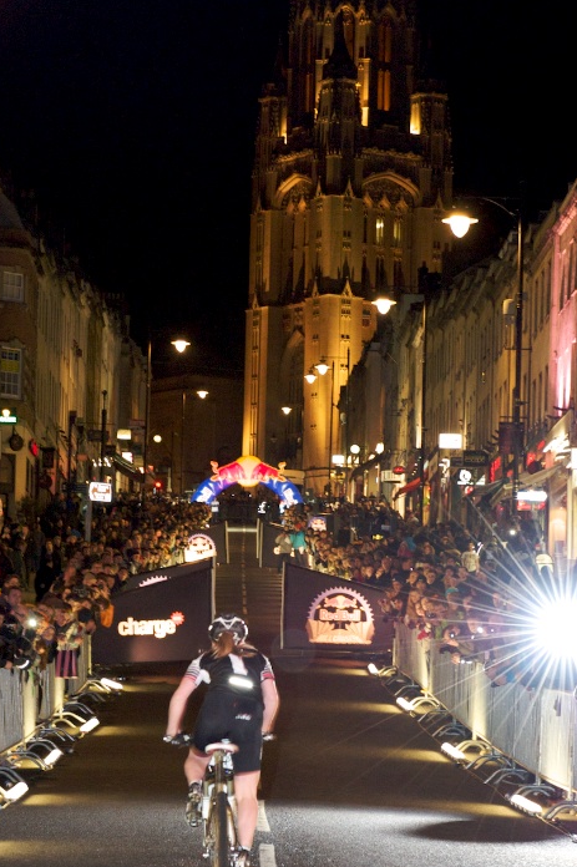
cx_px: 293
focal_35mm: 103
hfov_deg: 13.3
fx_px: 2480
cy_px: 507
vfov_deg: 19.8
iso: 4000
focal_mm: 70
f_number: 6.3
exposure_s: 1/30
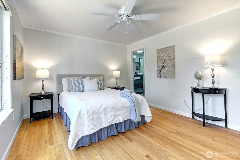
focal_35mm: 15
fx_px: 100
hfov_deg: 100.4
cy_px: 80
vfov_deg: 77.3
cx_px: 120
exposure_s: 1/10
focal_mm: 10
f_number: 11
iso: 3200
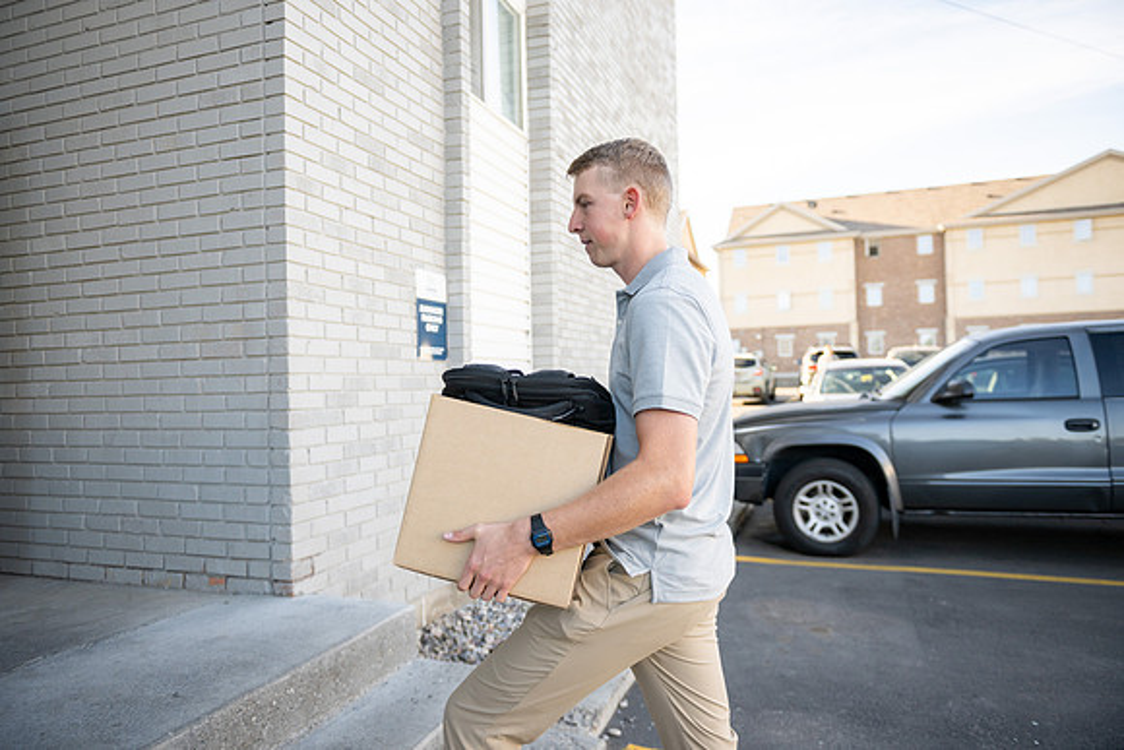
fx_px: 749
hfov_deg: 73.7
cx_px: 562
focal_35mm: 24
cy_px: 375
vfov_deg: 53.2
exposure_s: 1/800
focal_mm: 24
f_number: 2.8
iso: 200
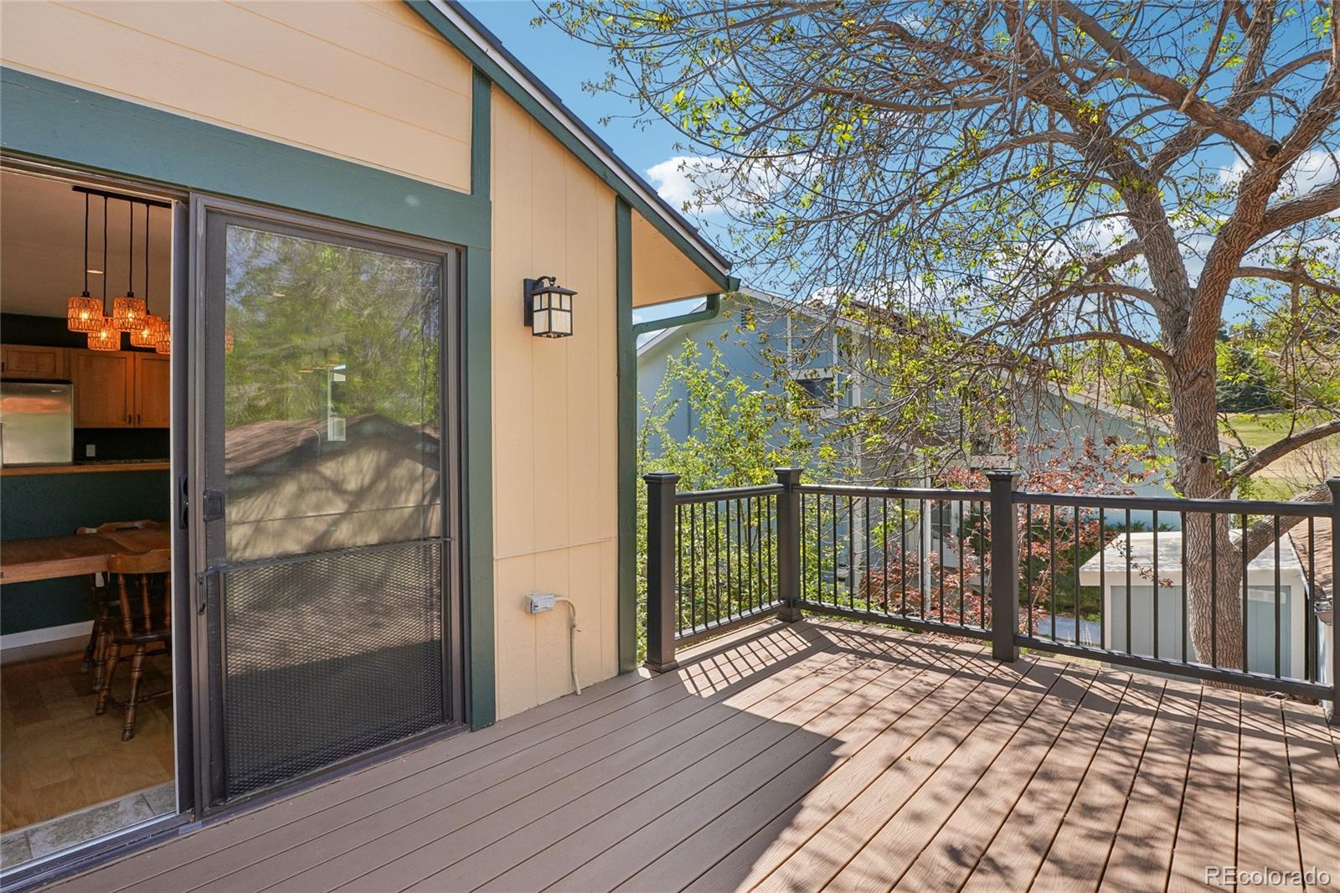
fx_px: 614
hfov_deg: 95.0
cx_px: 670
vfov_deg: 72.0
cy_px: 446
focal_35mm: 16
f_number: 8
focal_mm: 11
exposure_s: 1/125
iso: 100
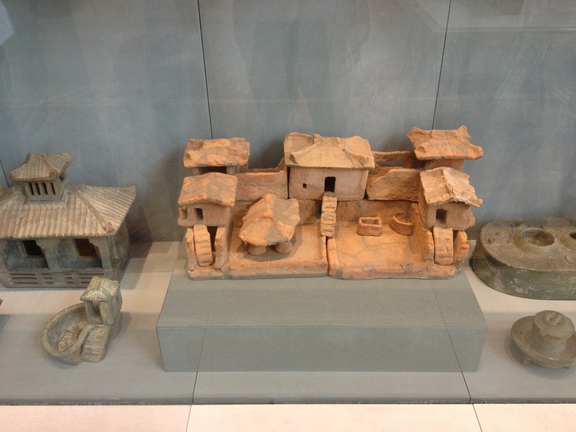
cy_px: 216
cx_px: 288
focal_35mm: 35
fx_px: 582
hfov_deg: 52.6
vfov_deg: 40.7
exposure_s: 1/20
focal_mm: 4.28
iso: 100
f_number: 2.4
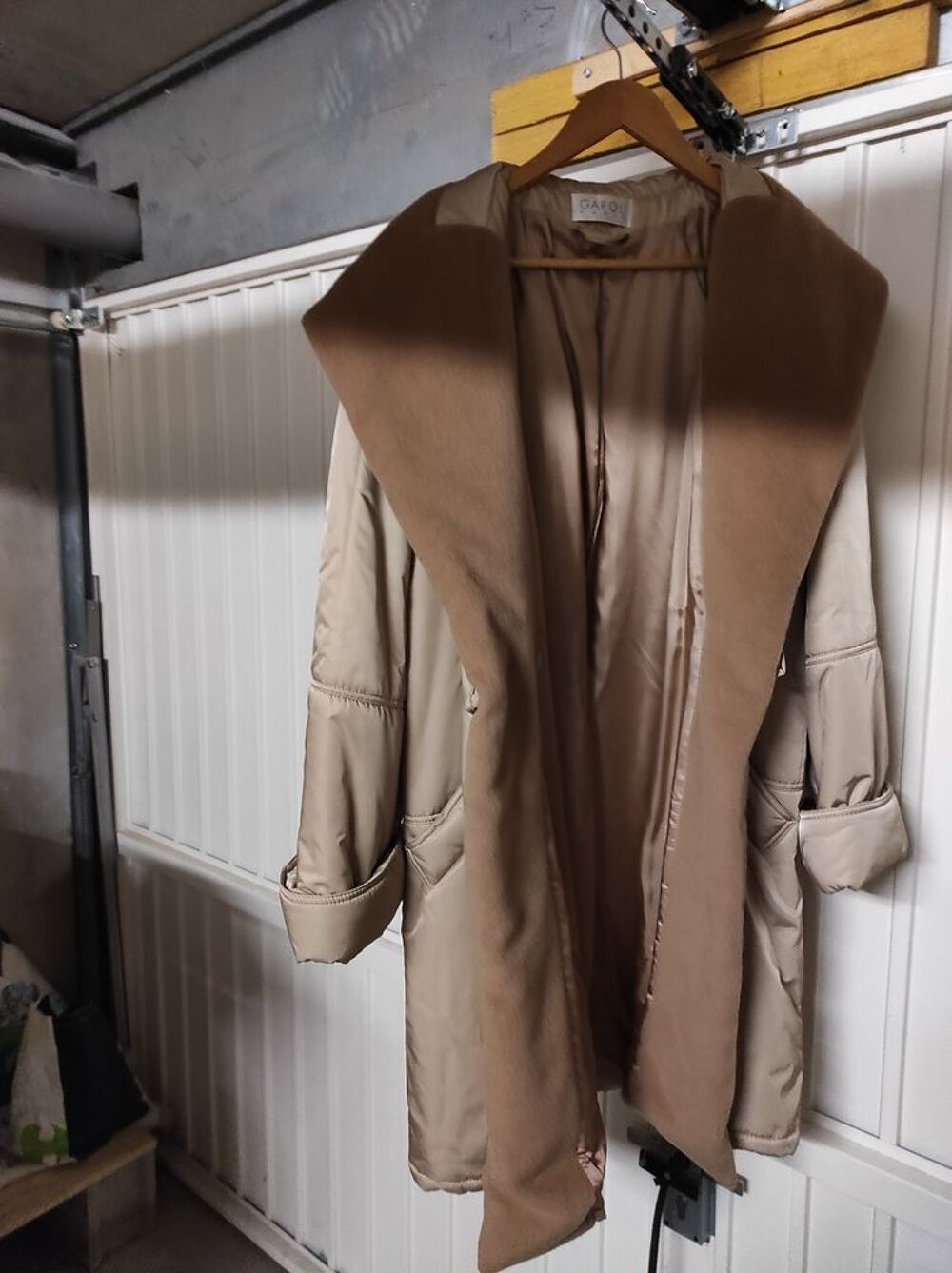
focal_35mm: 25
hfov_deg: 54.8
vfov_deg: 69.4
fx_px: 918
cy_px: 636
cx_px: 476
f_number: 1.89
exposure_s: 1/20
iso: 1522
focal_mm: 5.43
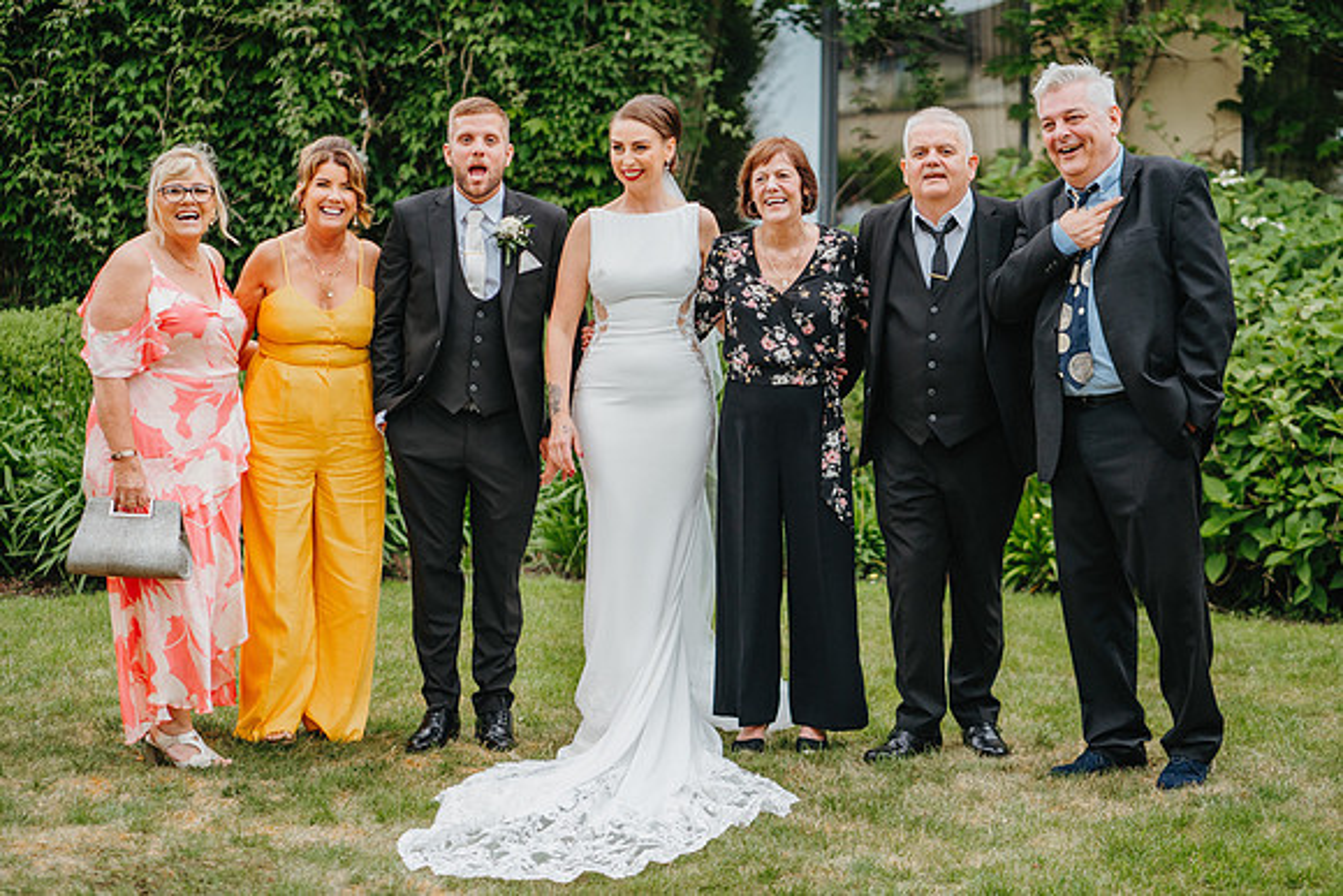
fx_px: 3172
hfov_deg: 23.9
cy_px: 448
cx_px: 672
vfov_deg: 16.1
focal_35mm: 85
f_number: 2.8
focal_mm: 85
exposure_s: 1/640
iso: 125
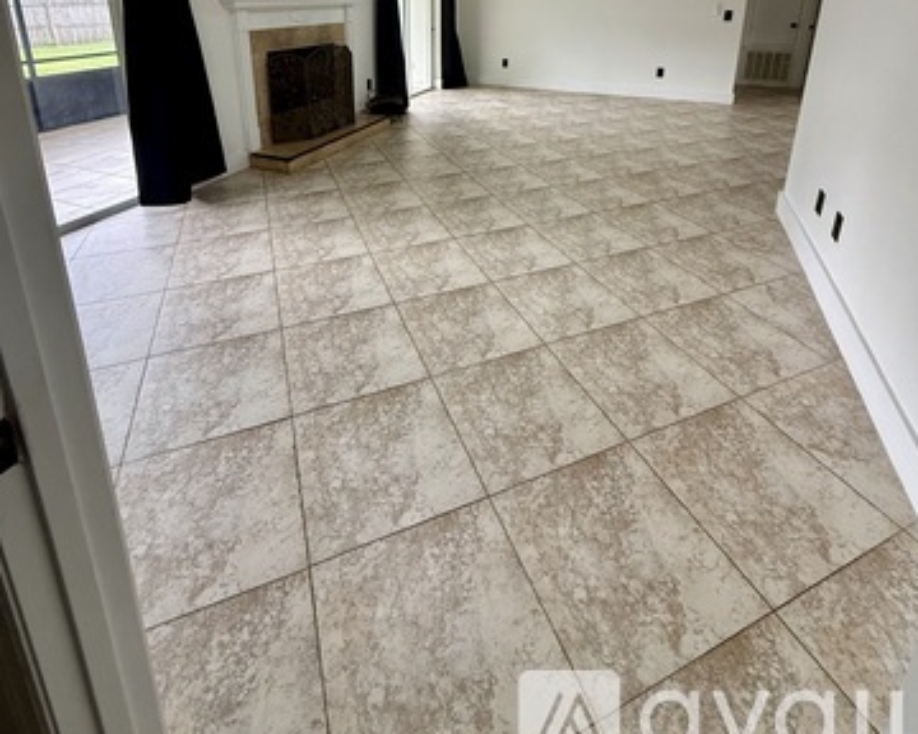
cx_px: 453
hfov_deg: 83.3
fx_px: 516
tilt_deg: -16.8
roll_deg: -0.5
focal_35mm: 19
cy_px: 135
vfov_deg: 63.9
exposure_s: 1/99
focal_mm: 2.22
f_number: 2.2
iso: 250
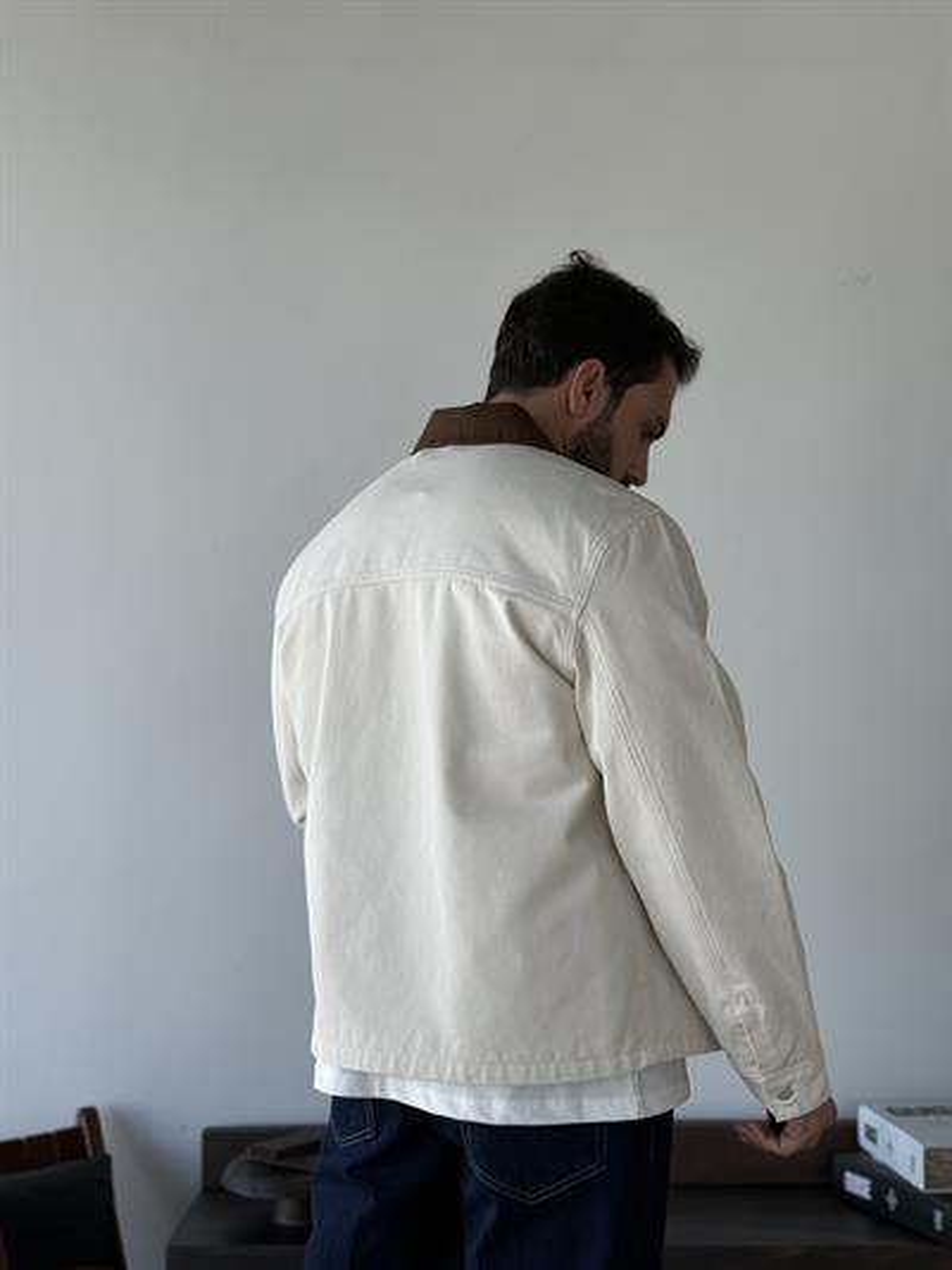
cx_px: 476
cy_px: 635
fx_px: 1759
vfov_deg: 39.6
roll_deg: +0.4
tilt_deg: +2.4
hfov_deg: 30.3
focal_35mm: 48
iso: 64
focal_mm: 6.76
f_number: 1.78
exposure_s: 1/475
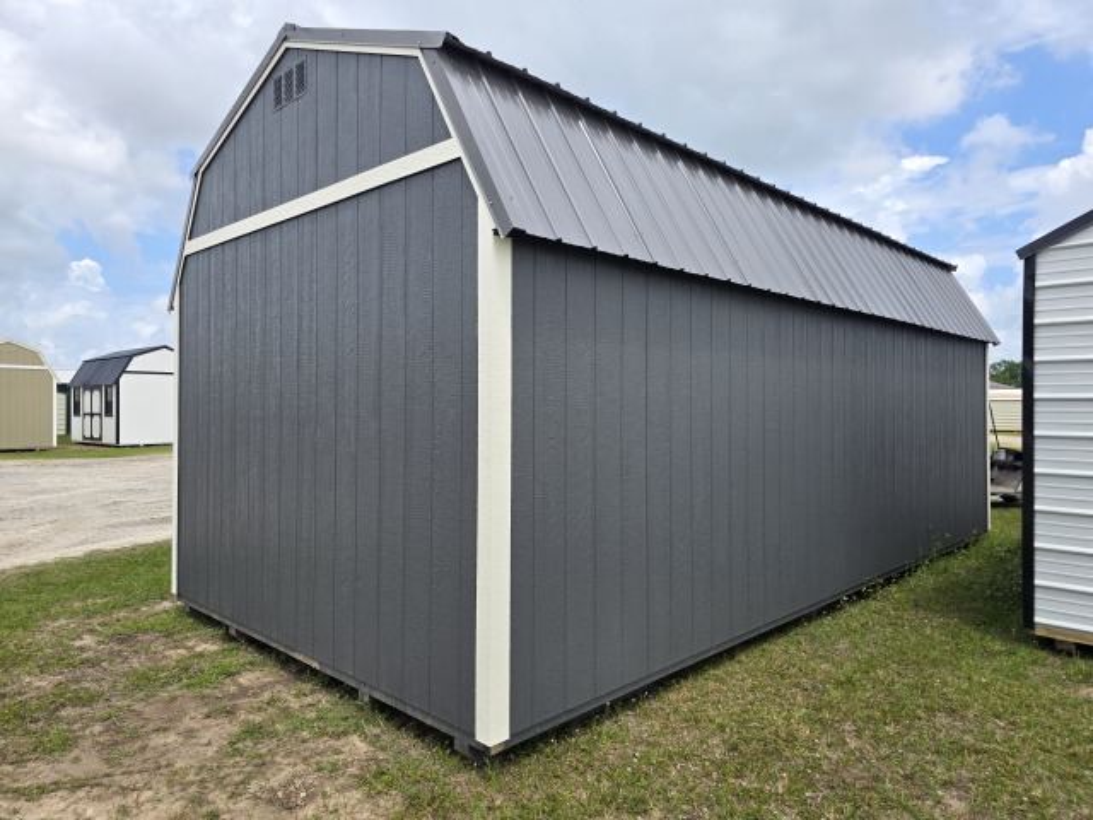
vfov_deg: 58.9
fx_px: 726
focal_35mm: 23
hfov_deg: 73.9
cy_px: 410
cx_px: 546
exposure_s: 1/4057
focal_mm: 6.3
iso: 80
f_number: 1.7
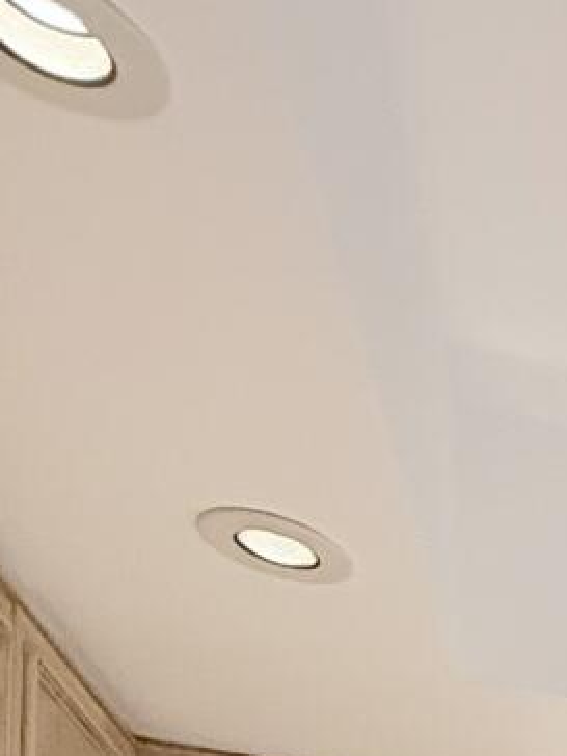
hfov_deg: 12.9
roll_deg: -1.2
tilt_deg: +1.2
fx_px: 1682
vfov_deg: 18.2
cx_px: 1475
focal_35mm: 77
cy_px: 1462
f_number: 2.2
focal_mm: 2.22
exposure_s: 1/120
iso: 250
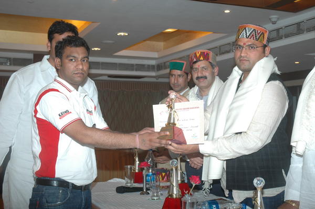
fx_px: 407
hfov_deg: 42.4
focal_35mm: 46
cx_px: 158
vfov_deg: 28.9
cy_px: 104
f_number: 4.5
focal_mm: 31
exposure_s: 1/60
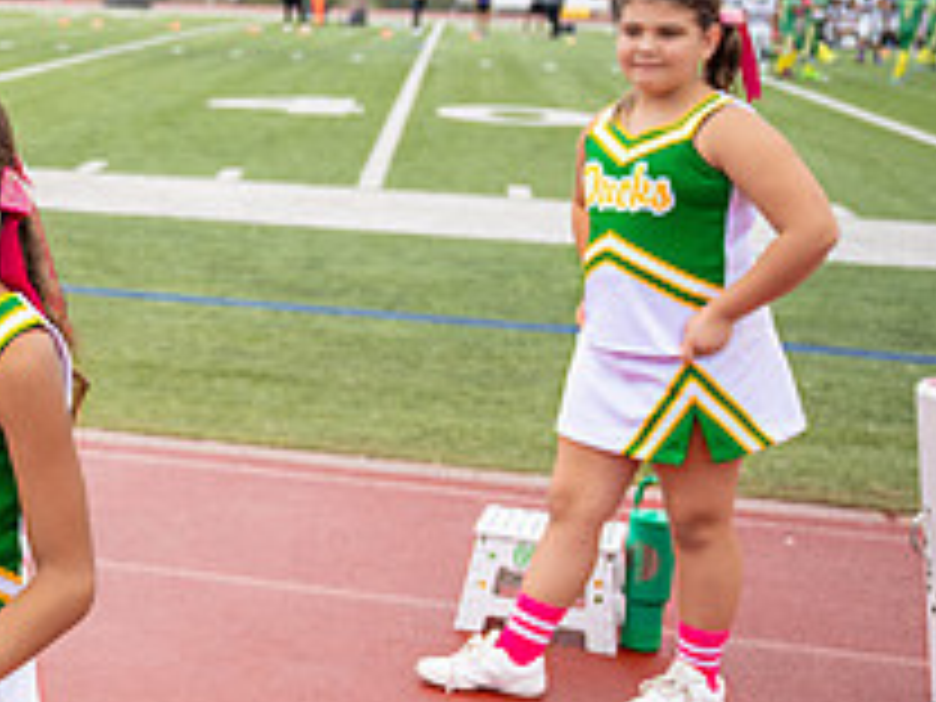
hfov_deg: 24.1
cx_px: -336
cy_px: 338
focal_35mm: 69
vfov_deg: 21.3
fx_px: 1866
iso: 320
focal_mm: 24
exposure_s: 1/1250
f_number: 2.8
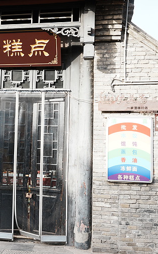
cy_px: 129
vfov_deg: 38.9
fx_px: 358
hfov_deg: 24.2
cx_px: 16
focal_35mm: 52
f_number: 2.8
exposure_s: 1/400
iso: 125
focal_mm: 33
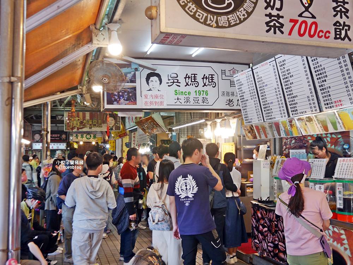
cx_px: 176
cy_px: 132
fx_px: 388
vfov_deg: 37.8
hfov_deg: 49.0
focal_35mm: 38
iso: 320
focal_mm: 19
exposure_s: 1/60
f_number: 4.3
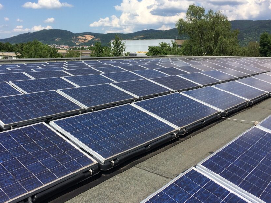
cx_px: 119
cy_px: 82
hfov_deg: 51.2
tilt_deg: -7.6
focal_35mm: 36
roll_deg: -0.7
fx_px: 282
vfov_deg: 39.5
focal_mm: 4.15
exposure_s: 1/2564
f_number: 2.2
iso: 32
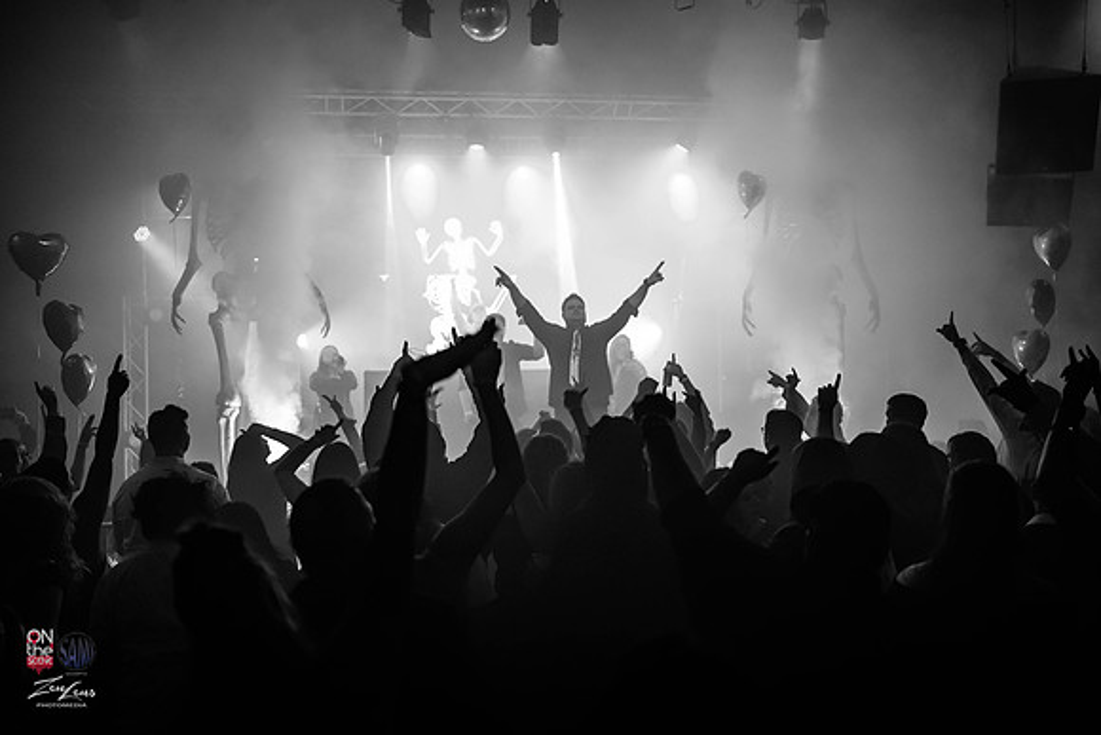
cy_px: 366
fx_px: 1126
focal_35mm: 37
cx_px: 547
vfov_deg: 36.1
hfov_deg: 52.1
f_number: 2
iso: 2500
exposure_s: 1/200
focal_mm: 35
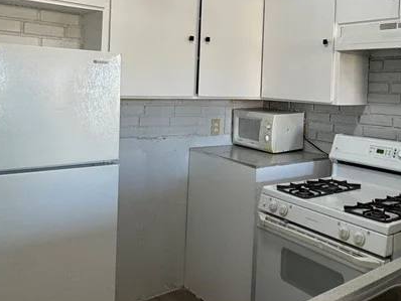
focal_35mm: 36
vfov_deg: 38.9
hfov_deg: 50.8
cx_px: 249
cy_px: 86
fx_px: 417
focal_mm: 2.22
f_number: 2.2
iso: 125
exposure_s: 1/120
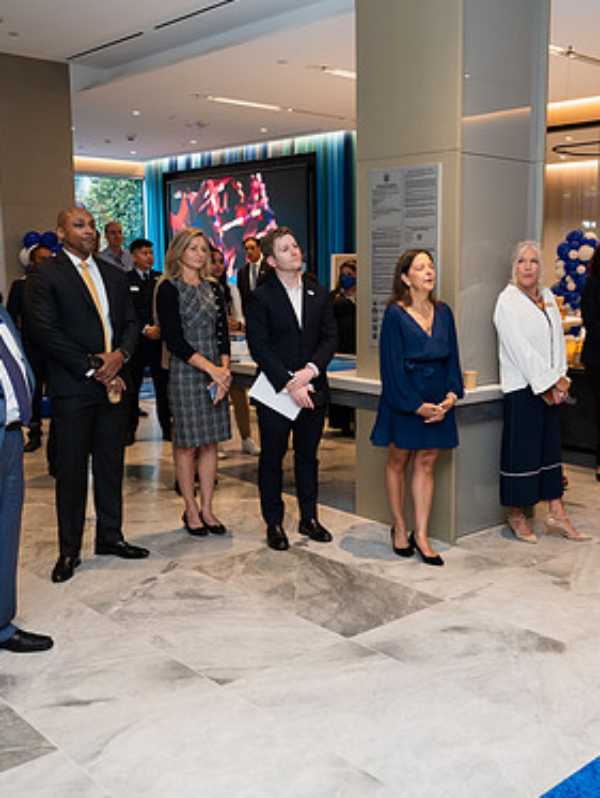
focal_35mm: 38
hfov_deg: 37.4
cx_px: 389
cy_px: 410
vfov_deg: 48.9
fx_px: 877
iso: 400
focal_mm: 24
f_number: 3.2
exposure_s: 1/160
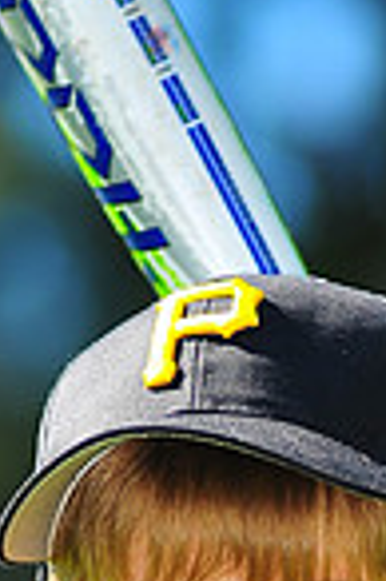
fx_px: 11526
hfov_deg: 1.9
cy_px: 999
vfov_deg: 2.9
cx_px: 306
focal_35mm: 715
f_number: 4
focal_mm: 180
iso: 200
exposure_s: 1/640
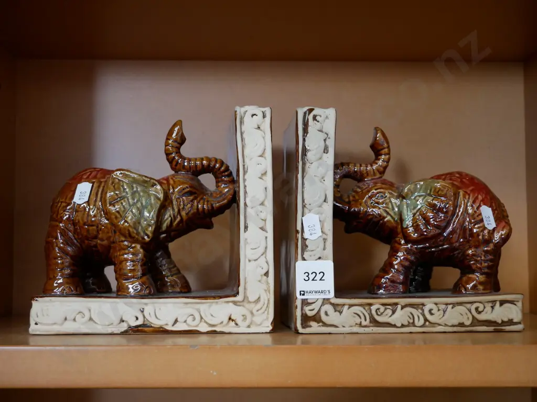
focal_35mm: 50
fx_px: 776
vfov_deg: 29.1
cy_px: 201
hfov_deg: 38.2
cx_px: 268
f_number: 4.5
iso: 1250
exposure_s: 1/60
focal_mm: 25
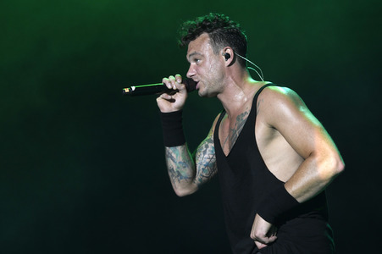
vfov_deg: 9.4
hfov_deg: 14.2
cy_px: 127
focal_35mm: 145
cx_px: 191
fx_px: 1537
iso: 1600
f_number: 4
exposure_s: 1/500
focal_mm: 145
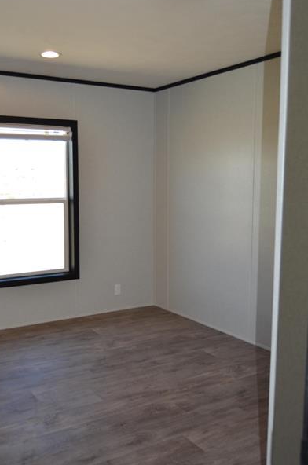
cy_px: 227
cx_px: 118
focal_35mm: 35
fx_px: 451
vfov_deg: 54.5
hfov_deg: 37.5
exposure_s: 1/180
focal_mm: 18
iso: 200
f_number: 3.5
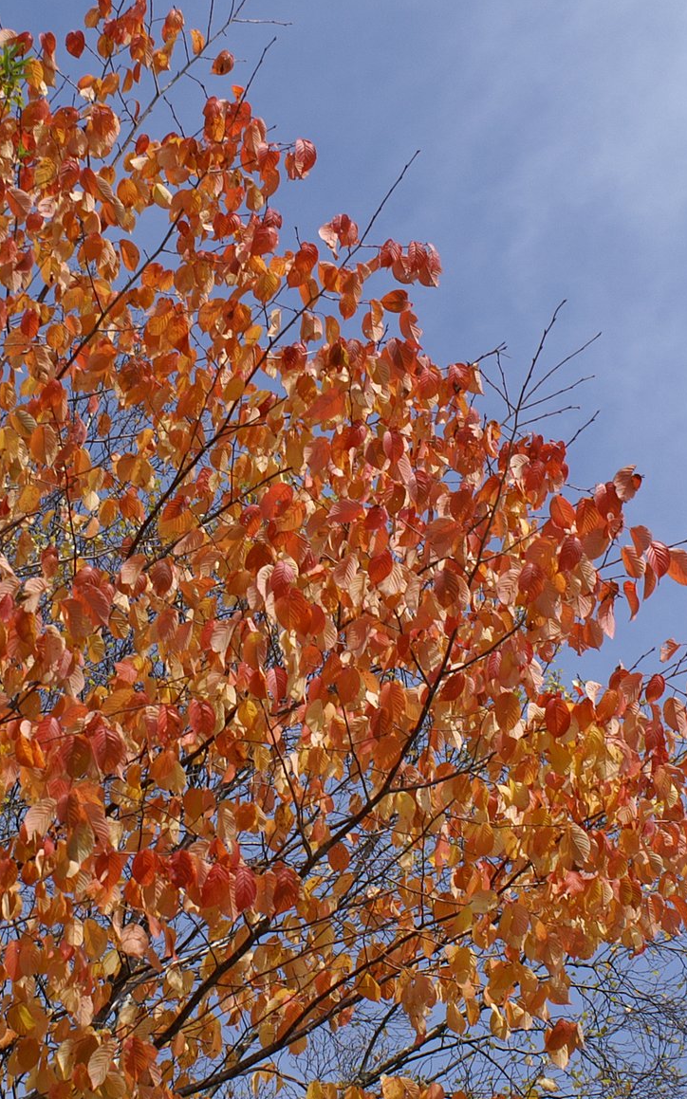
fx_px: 2427
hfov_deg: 16.0
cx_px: 183
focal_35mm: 81
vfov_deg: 25.5
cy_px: 504
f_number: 8
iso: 100
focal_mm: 30
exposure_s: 1/320
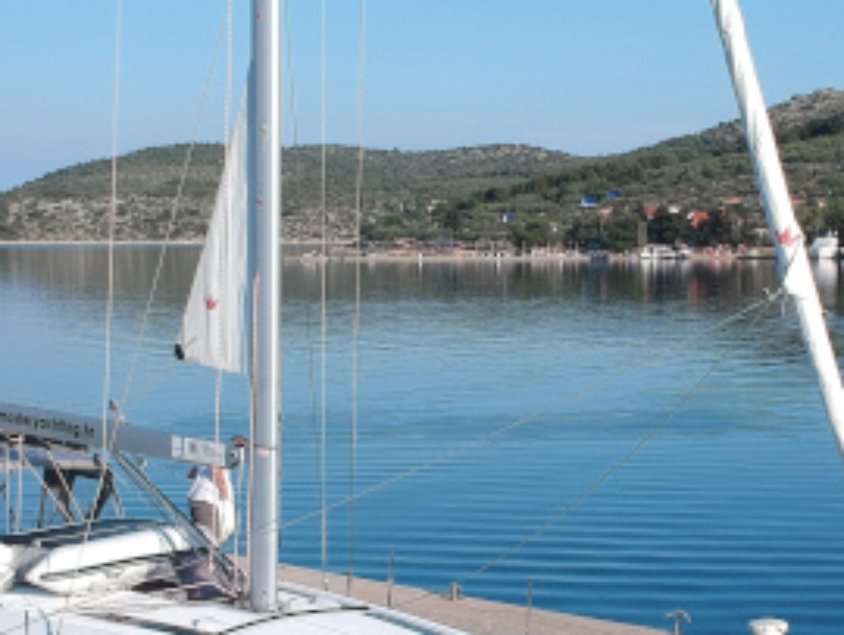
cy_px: 435
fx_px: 1806
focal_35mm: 74
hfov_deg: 26.3
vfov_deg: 19.9
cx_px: 453
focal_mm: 4.49
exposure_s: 1/800
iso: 100
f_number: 2.6
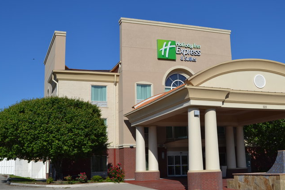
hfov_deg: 43.6
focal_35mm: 45
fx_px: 356
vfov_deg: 29.8
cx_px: 159
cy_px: 98
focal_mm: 24
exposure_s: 1/320
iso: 100
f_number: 9
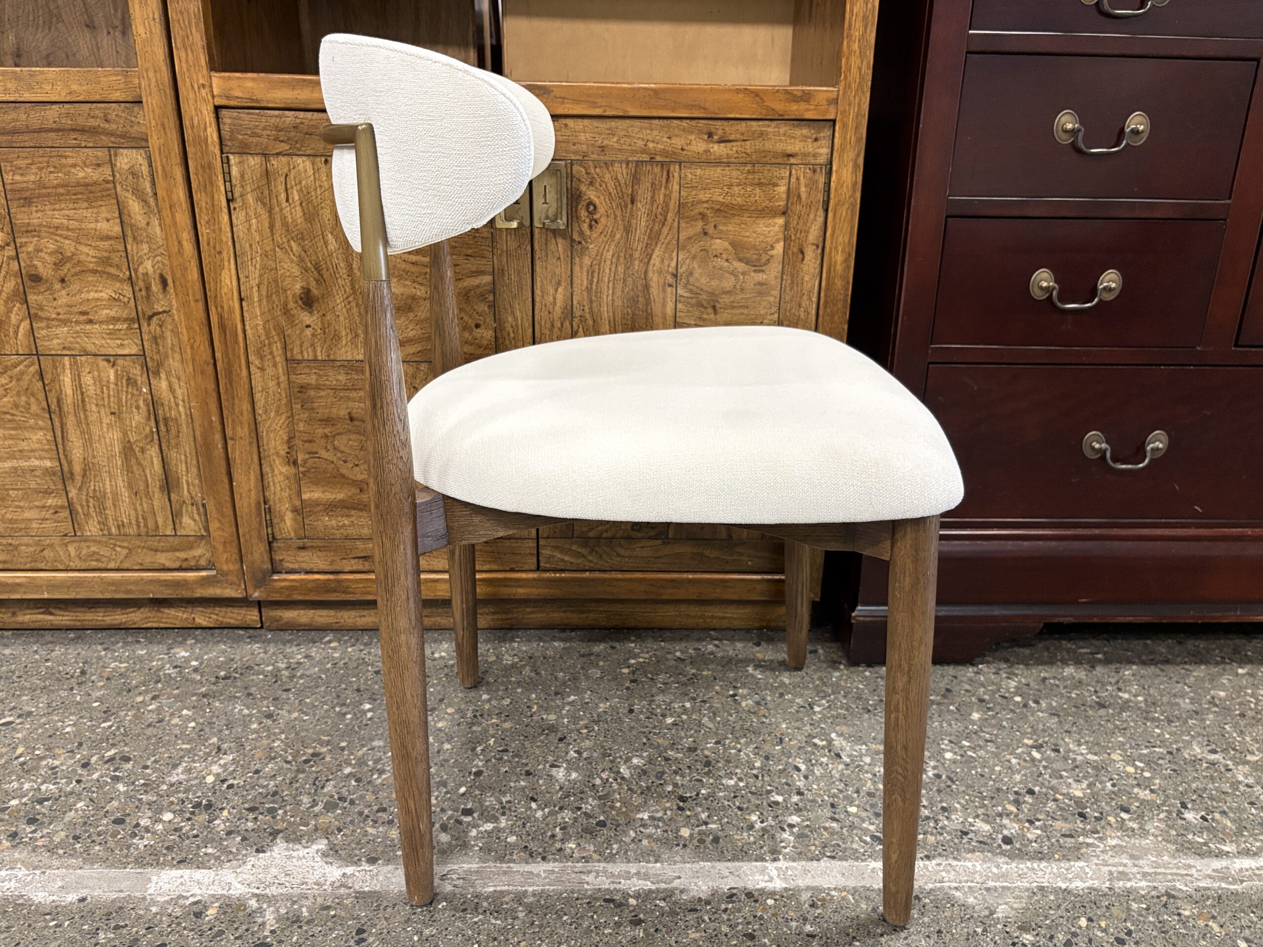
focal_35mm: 26
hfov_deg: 67.3
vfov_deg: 53.1
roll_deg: -1.3
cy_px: 474
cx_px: 632
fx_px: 949
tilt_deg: -19.5
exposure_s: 1/60
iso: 250
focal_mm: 5.96
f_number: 1.6
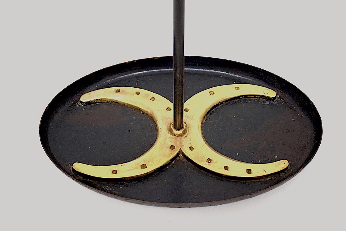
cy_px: 116
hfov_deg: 37.8
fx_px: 505
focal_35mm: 52
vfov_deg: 25.8
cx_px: 173
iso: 1100
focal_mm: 35
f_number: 4.5
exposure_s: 1/60
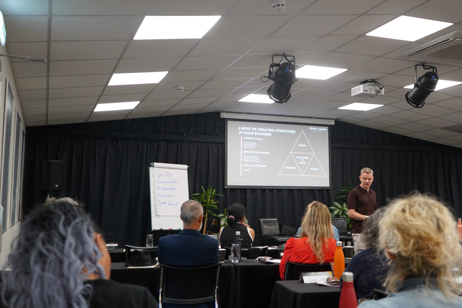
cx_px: 262
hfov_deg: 48.3
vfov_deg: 33.4
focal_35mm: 40
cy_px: 141
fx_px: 513
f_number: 4
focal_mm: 33
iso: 1250
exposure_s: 1/160
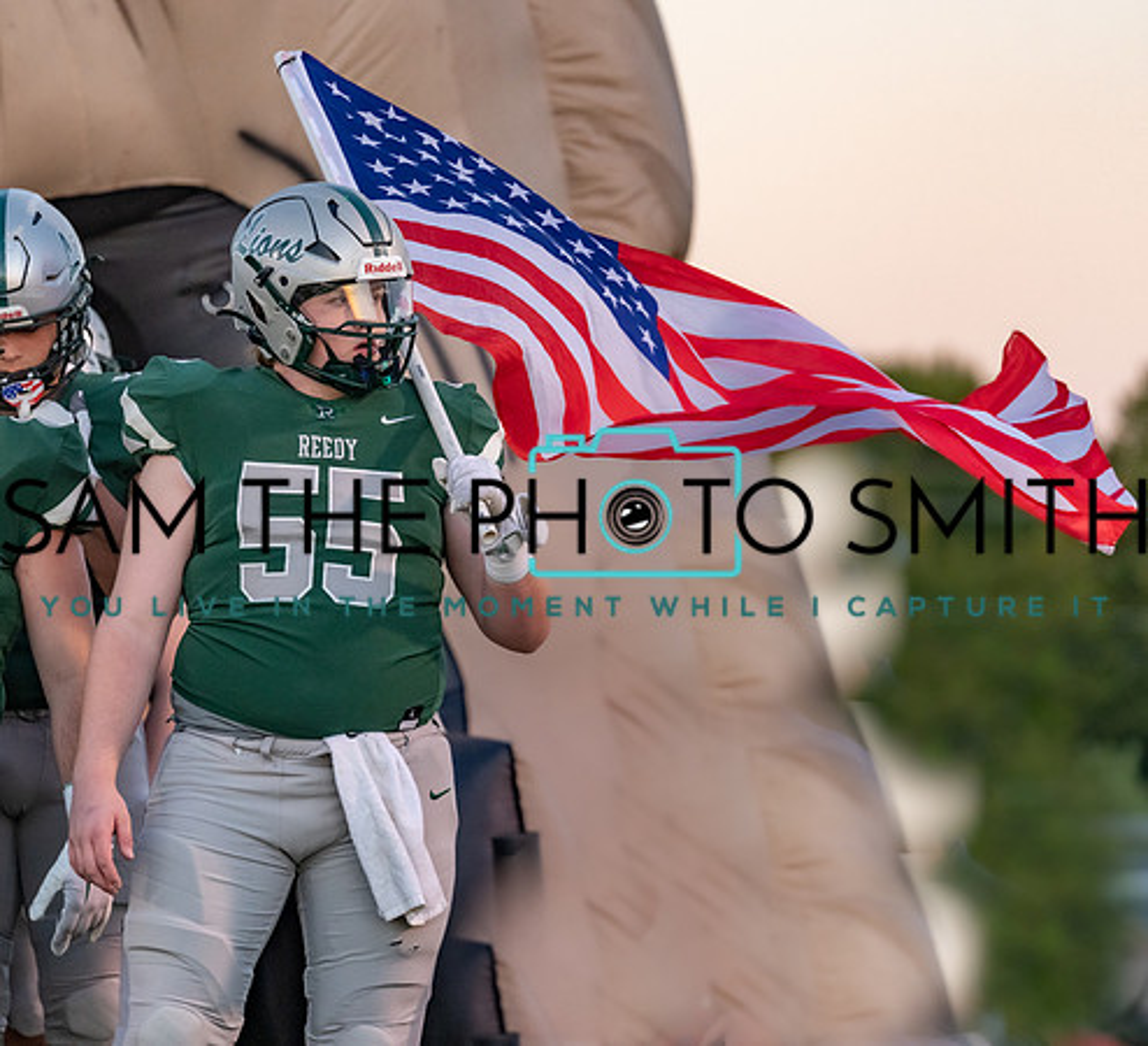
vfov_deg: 6.2
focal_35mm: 270
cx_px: 276
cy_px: 487
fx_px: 9681
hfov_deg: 6.8
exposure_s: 1/1250
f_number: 4
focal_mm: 200
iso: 2500
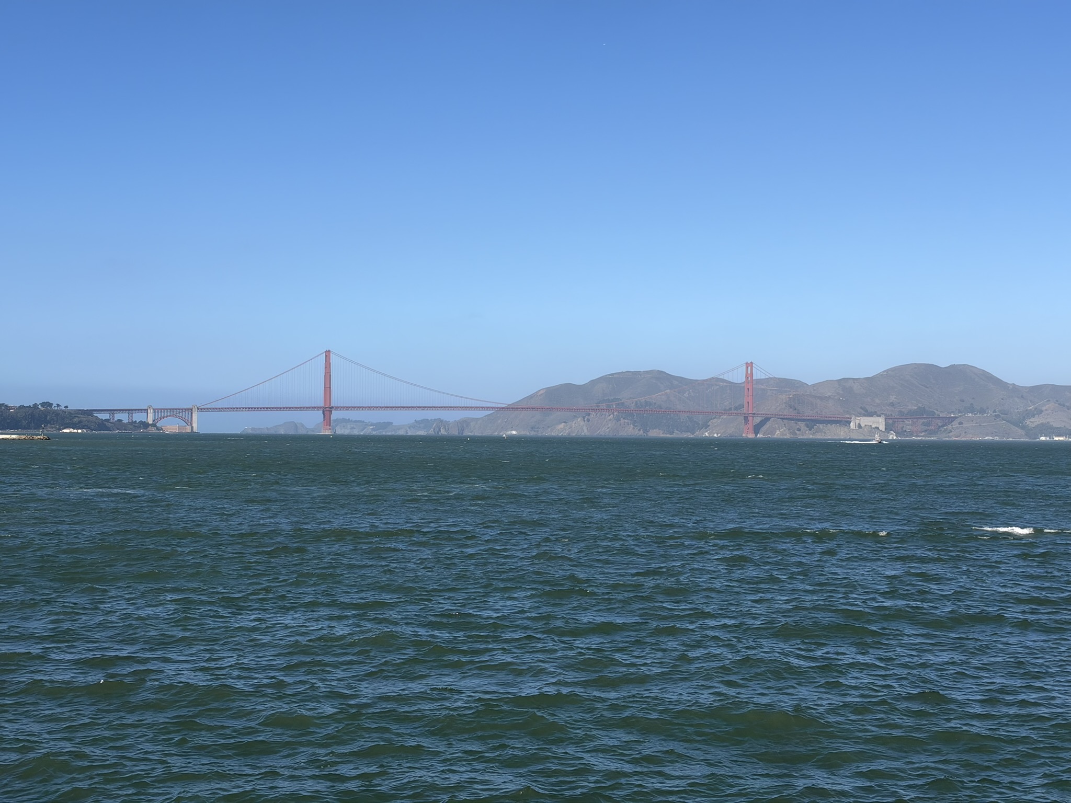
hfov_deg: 39.7
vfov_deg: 30.3
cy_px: 402
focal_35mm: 48
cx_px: 536
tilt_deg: +1.5
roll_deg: +0.0
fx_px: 1485
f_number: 1.8
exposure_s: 1/6173
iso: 64
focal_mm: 6.93
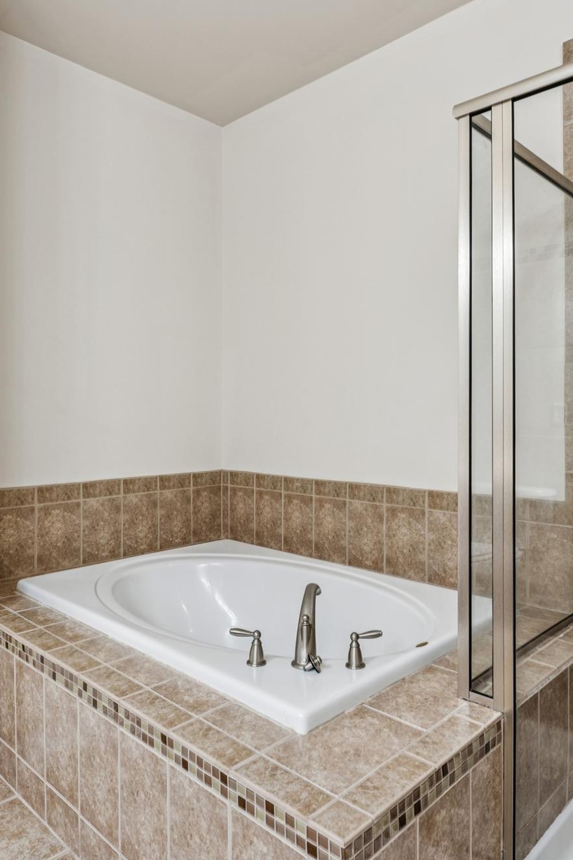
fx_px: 608
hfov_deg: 50.4
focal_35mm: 25
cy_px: 416
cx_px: 297
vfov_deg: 70.5
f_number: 9
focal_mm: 16.3
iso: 100
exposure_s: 1/2
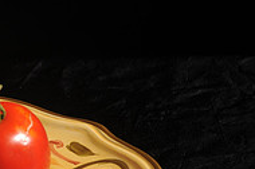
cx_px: -95
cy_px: 132
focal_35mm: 302
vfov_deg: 4.5
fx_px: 2136
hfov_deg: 6.8
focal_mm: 66
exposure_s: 1/100
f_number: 5.6
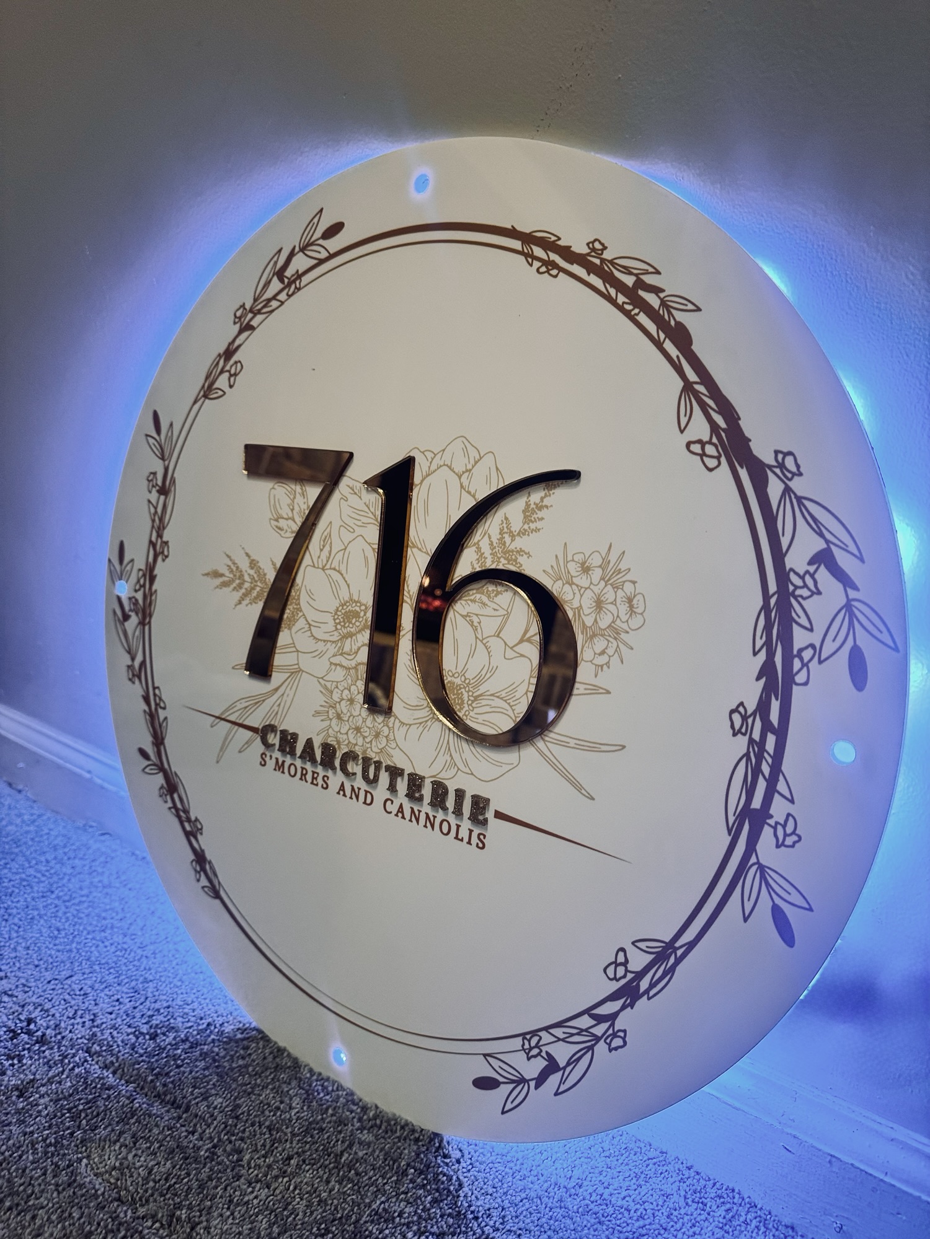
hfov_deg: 56.8
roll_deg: -0.5
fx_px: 860
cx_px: 465
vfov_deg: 71.6
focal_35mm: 24
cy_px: 620
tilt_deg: -15.4
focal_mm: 6.76
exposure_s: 1/60
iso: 320
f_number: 1.78
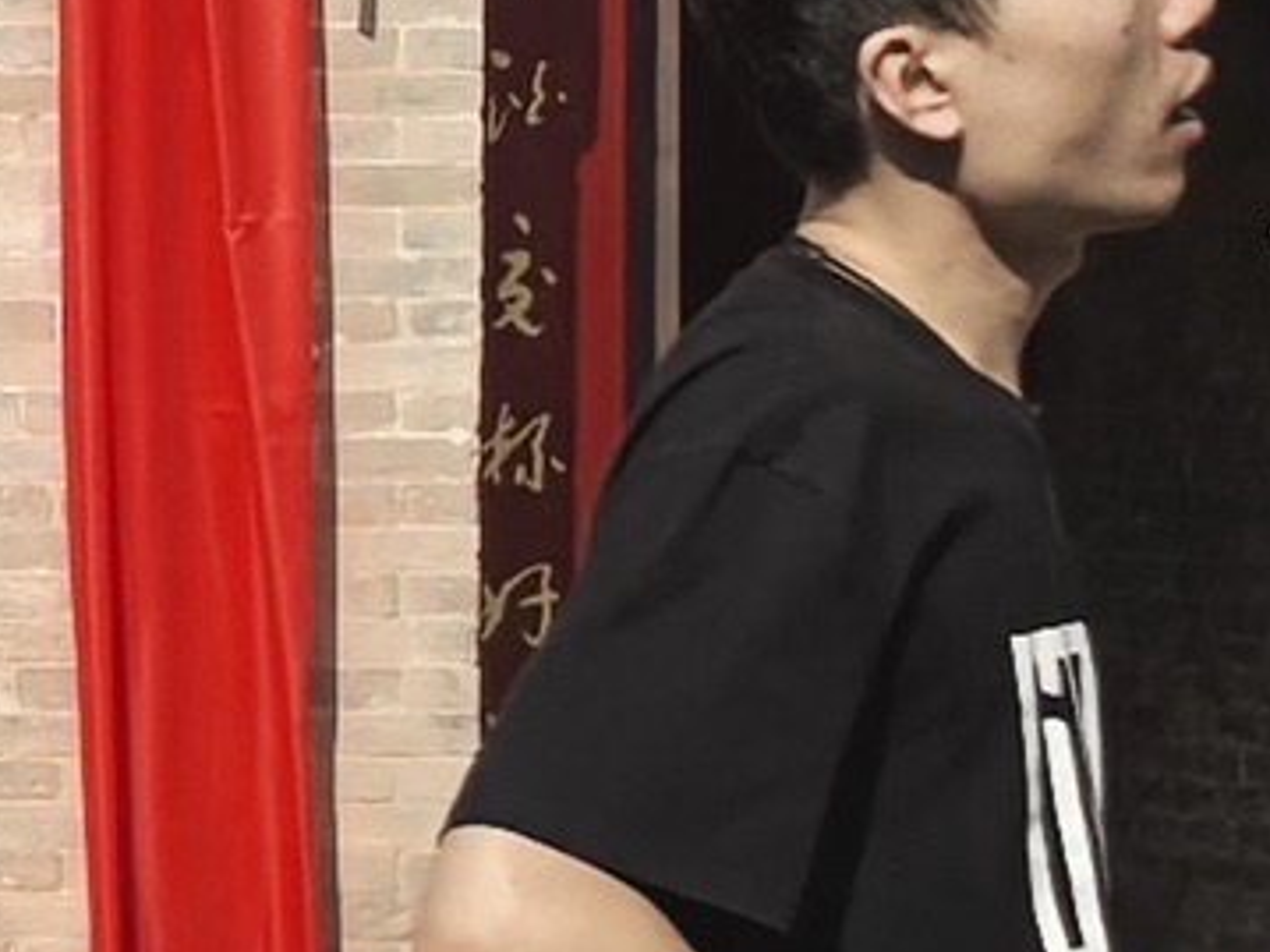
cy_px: 421
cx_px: -2091
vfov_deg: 5.2
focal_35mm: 284
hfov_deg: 6.5
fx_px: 10416
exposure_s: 1/3333
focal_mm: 6.98
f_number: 2
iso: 50
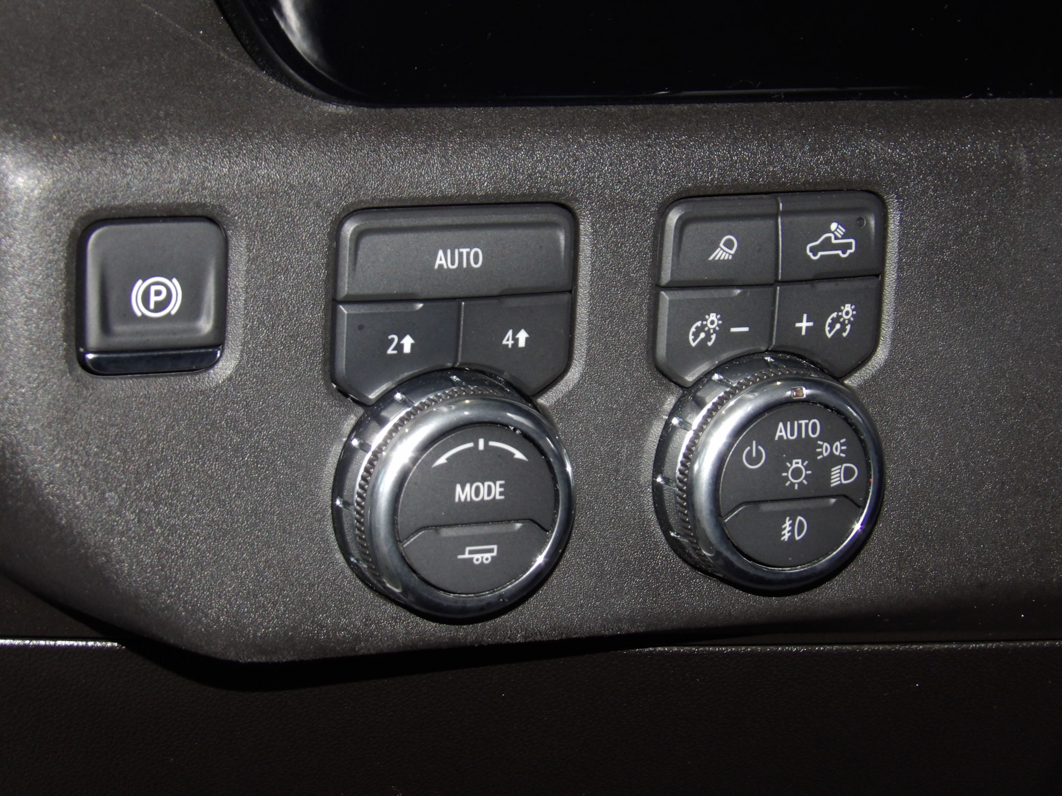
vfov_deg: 12.2
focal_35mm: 121
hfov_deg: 16.3
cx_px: 531
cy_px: 398
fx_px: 3712
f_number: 4.2
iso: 200
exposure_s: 1/100
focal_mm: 21.7
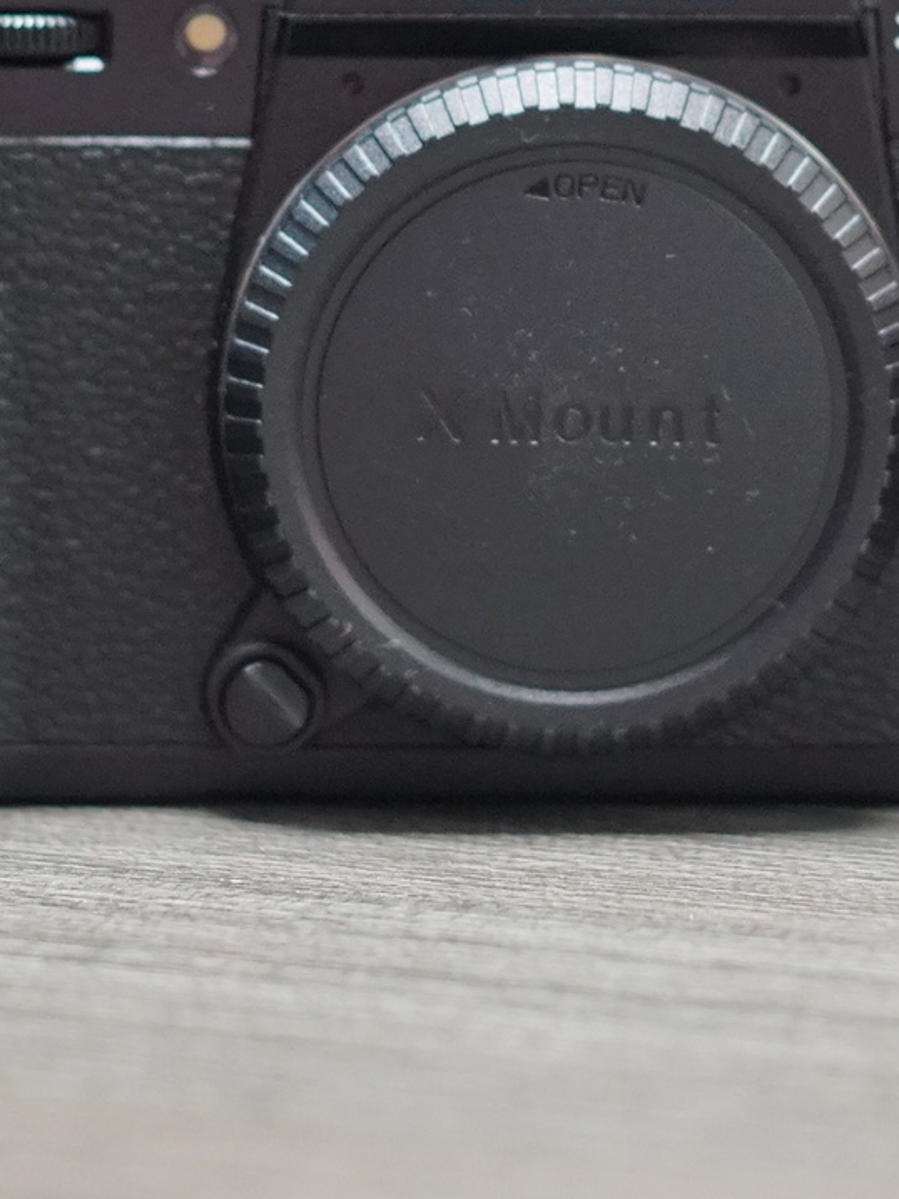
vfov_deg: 9.8
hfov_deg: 7.4
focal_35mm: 201
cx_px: 563
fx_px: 6958
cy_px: 160
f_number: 2.8
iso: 2000
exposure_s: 1/80
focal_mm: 50
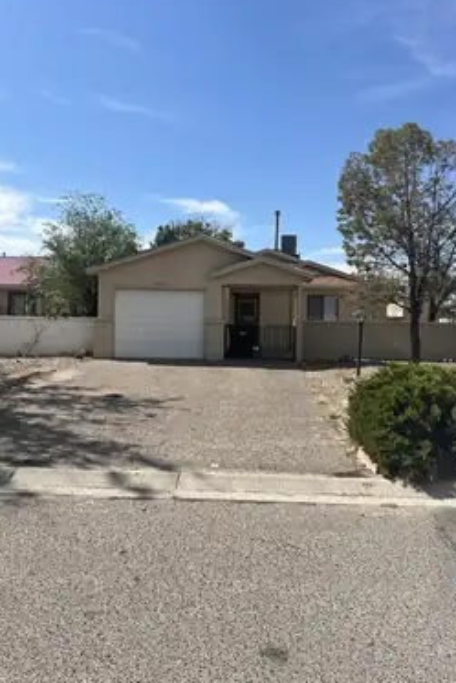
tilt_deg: -0.5
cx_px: 244
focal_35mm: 29
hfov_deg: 45.0
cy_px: 328
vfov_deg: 63.6
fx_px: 550
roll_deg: -1.5
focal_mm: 5.7
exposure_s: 1/5076
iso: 50
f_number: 1.5
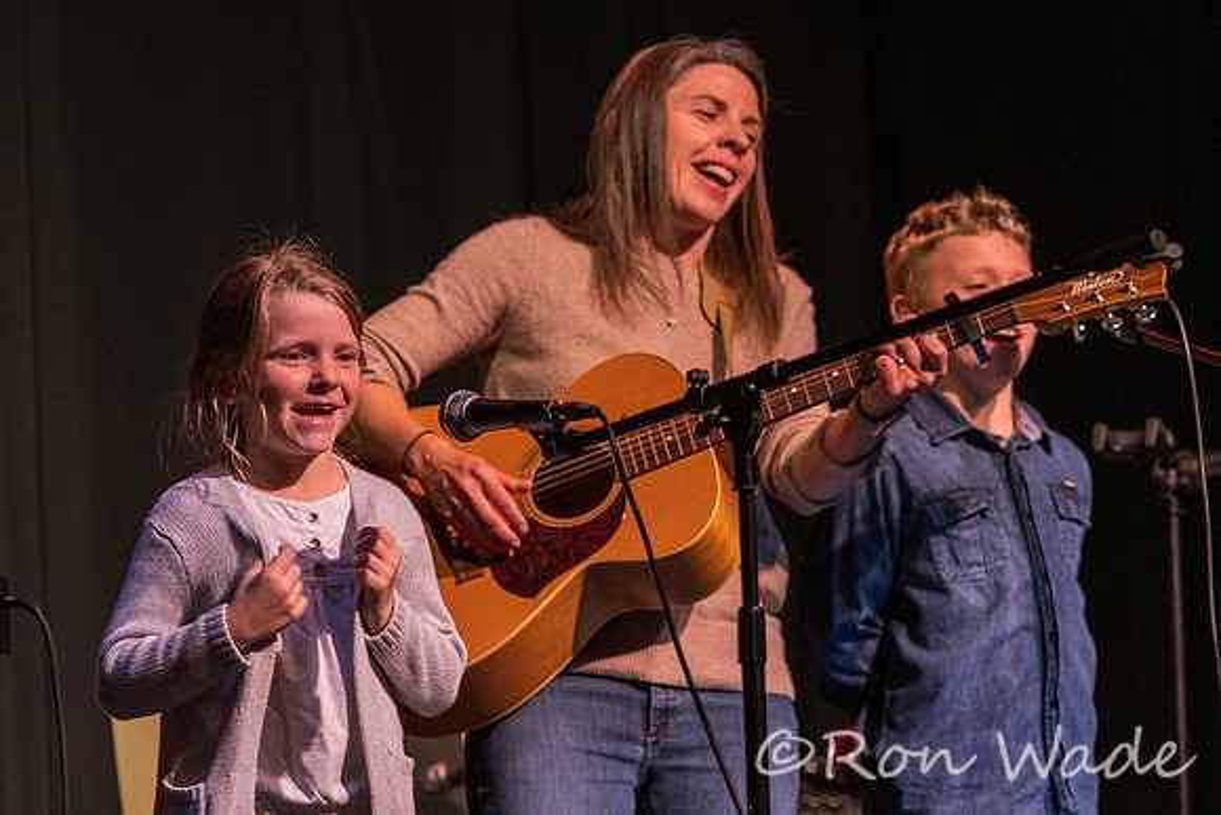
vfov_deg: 8.0
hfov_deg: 11.9
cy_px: 467
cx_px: 486
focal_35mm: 173
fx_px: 5856
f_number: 4
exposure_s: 1/200
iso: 5000
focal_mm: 139
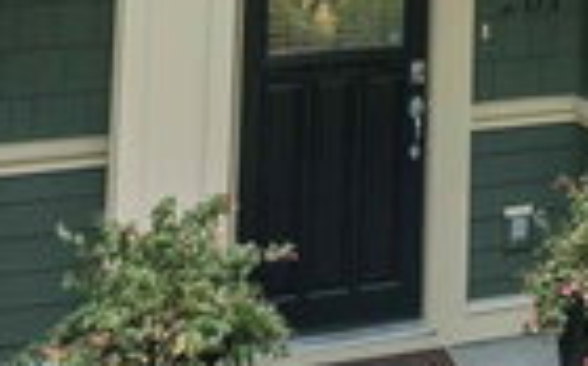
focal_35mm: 99
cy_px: -402
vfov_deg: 11.6
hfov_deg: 18.9
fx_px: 1584
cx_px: 840
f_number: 8
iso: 400
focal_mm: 11.5
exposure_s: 1/80
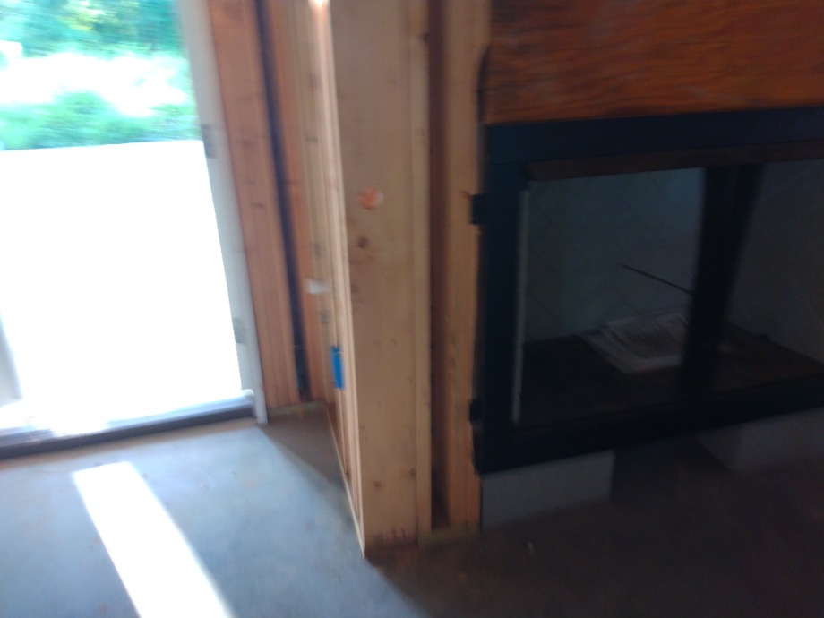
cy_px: 309
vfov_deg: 66.0
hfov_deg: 81.7
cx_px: 412
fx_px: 476
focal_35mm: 20
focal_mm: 3.54
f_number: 2
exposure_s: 1/30
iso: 206
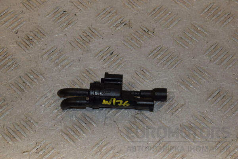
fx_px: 575
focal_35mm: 87
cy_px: 80
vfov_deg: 15.7
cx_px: 119
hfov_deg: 23.4
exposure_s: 1/200
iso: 800
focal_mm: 58
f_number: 9
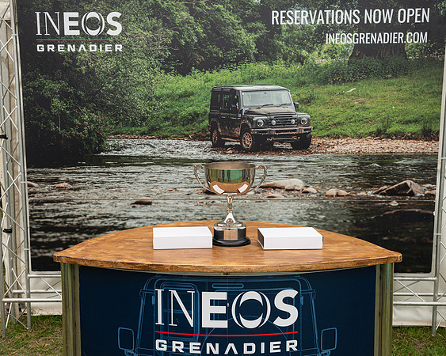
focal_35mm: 41
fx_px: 541
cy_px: 178
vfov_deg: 36.5
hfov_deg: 44.8
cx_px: 214
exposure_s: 1/250
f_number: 5
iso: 400
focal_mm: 35
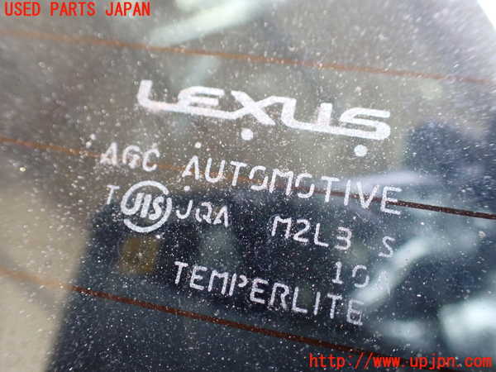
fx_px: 430
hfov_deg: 60.0
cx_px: 248
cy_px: 186
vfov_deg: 46.8
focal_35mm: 30
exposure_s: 1/50
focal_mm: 5.4
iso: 800
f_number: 2.3
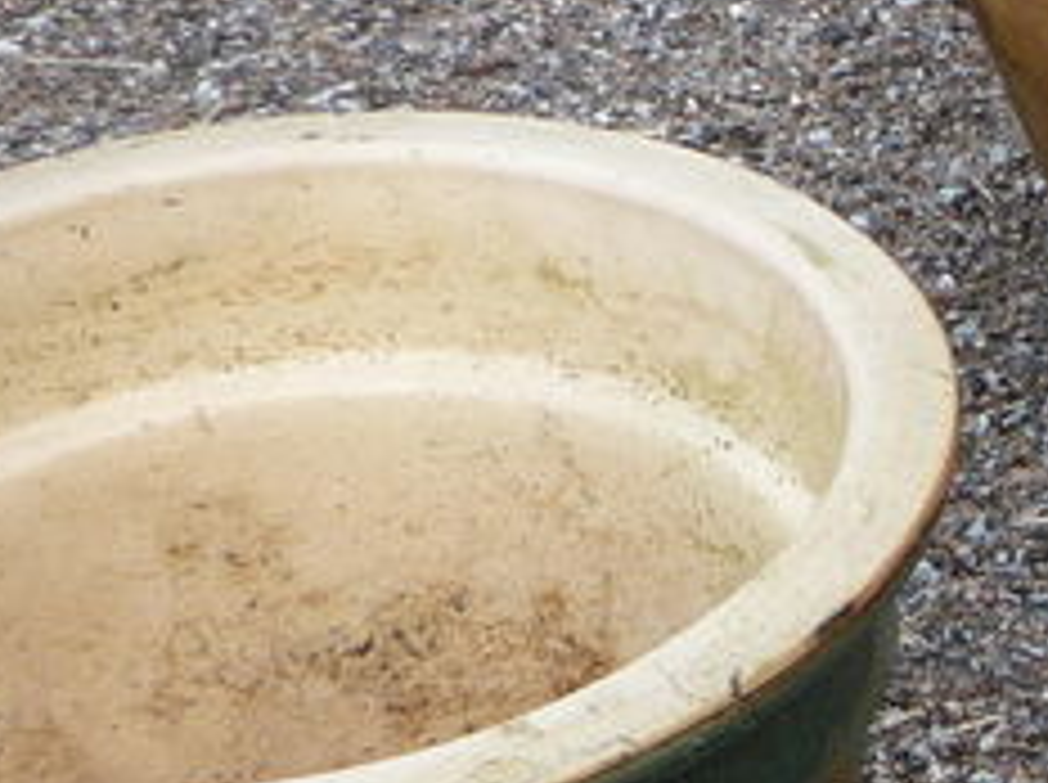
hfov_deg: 14.3
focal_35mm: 129
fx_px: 3899
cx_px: 1570
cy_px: 612
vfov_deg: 11.4
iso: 100
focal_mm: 5.2
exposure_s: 1/80
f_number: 3.3
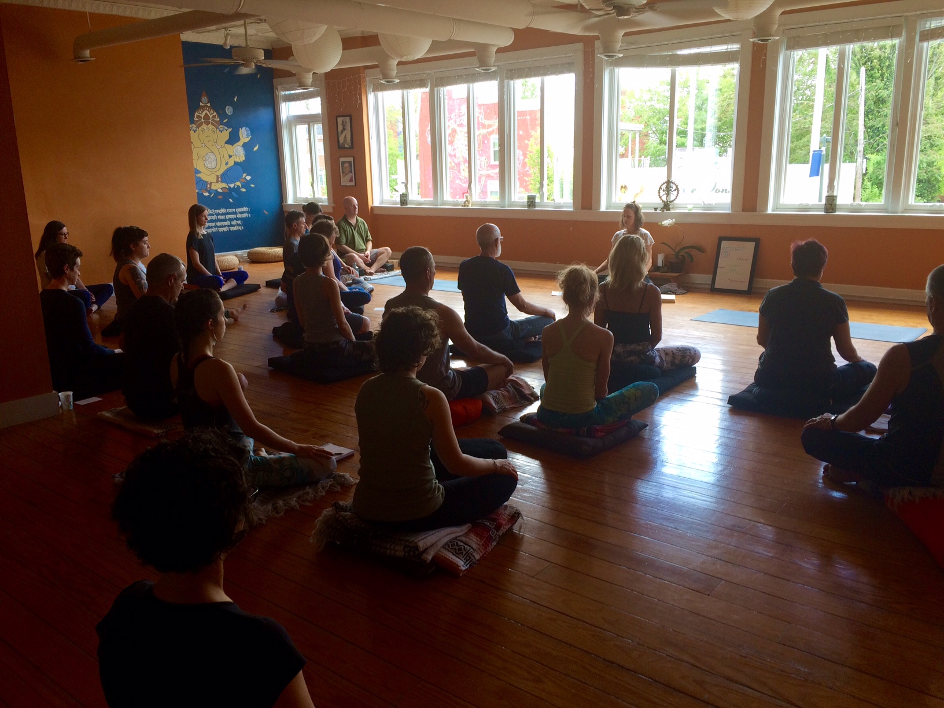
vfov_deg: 48.2
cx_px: 472
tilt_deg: -13.2
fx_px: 791
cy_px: 354
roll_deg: +2.6
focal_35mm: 29
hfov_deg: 61.7
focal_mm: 4.15
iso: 32
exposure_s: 1/60
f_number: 2.2
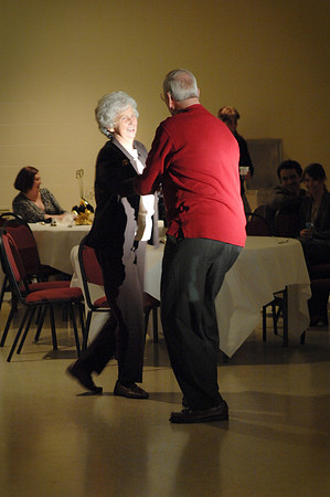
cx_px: 165
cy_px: 248
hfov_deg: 10.7
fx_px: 1757
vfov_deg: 16.1
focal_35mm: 128
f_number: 3.2
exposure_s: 1/30
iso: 800
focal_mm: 85
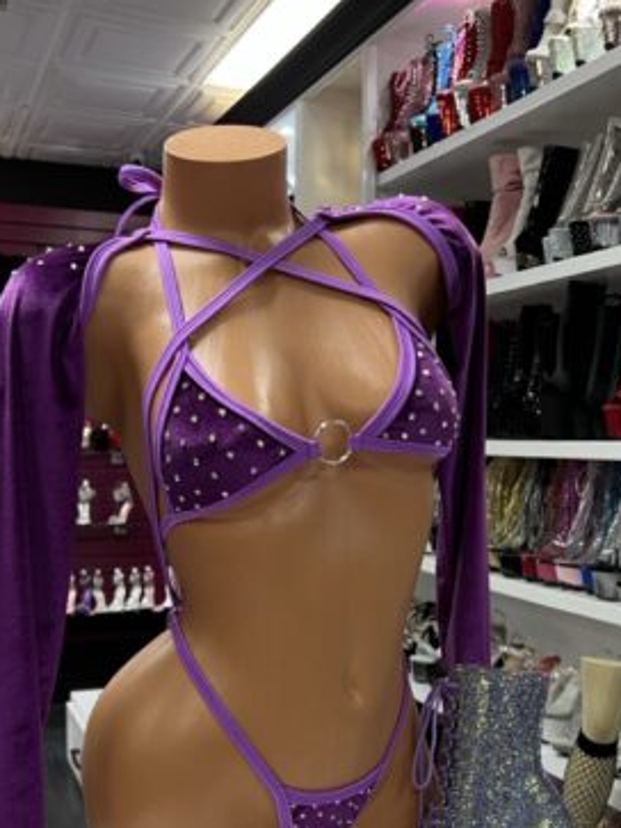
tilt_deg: -8.8
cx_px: 306
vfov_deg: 43.1
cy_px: 573
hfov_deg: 33.6
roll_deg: +0.3
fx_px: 1029
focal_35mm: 43
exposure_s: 1/60
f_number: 1.5
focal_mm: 5.7
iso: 100
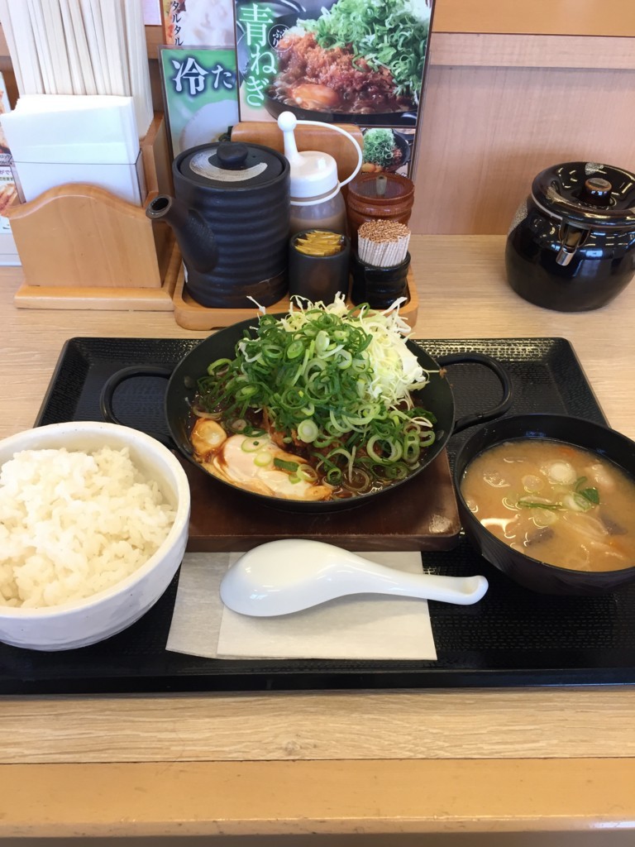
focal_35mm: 29
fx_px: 709
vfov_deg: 61.7
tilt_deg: -42.4
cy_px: 424
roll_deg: -2.7
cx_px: 318
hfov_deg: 48.2
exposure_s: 1/30
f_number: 2.2
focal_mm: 4.15
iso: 32
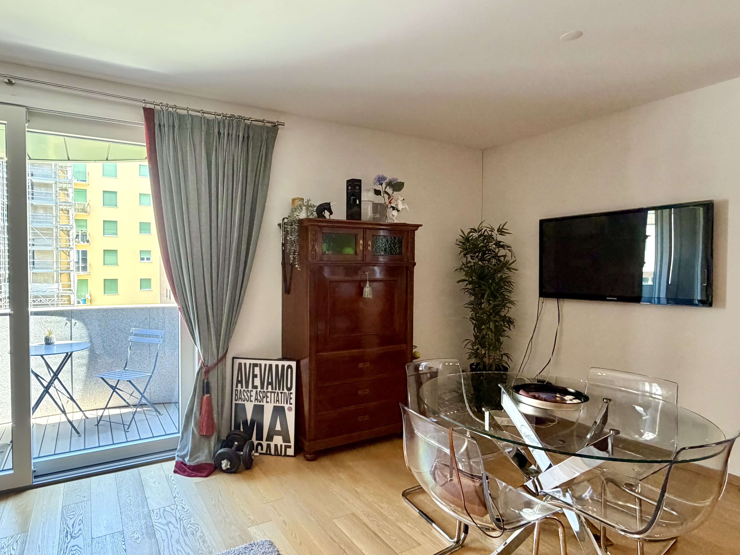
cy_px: 277
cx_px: 303
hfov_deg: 80.9
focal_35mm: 20
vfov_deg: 66.0
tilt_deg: -1.5
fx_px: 428
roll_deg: +0.1
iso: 500
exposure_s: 1/60
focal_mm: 2.22
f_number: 2.2
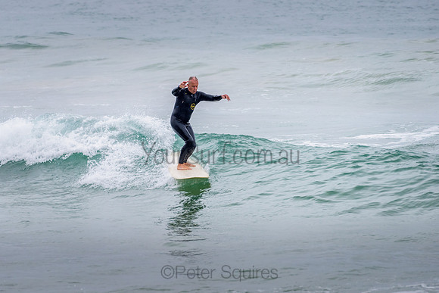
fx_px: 7481
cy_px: 132
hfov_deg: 3.4
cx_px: 173
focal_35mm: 613
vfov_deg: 2.2
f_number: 5.6
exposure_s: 1/1000
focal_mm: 500
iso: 360
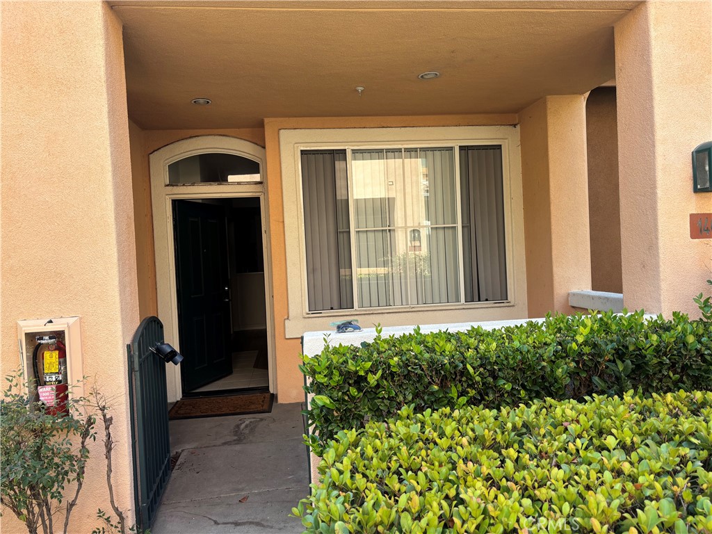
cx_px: 356
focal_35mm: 26
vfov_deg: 53.1
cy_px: 267
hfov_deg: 67.3
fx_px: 535
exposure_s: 1/342
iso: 50
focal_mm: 5.96
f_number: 1.6
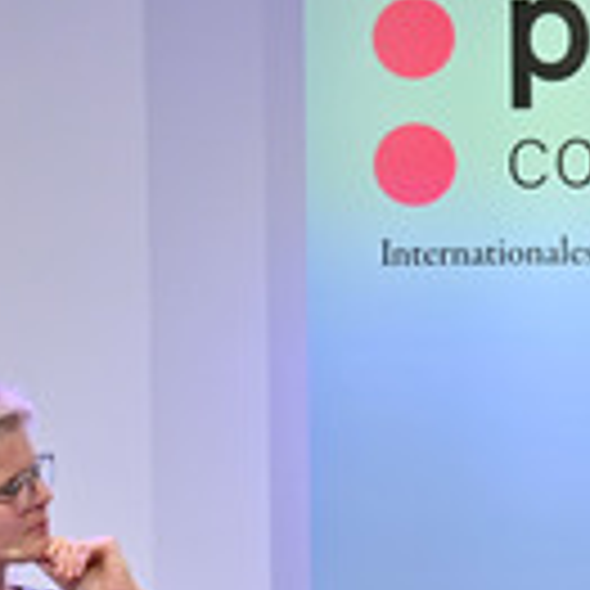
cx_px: 637
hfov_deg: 1.5
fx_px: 22581
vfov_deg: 1.5
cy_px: 599
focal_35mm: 1171
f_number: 4.5
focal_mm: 400
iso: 1250
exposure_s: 1/320
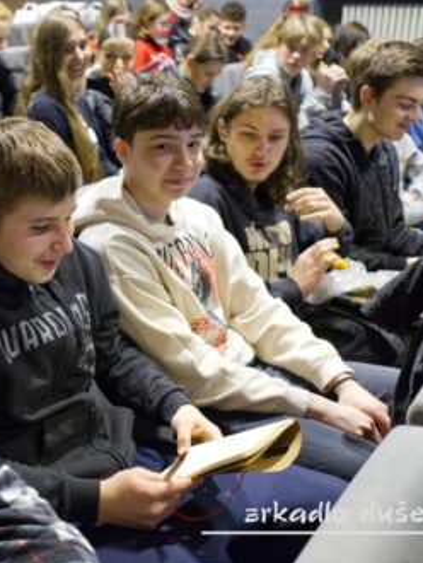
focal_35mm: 51
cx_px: 44
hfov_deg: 27.6
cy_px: 282
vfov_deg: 37.5
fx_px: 830
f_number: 2
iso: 4000
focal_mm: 23
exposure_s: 1/160
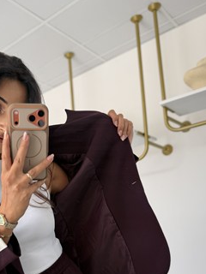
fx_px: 317
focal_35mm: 40
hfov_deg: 35.6
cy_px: 213
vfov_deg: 44.8
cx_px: 67
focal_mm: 6.76
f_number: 1.78
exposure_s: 1/271
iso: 64
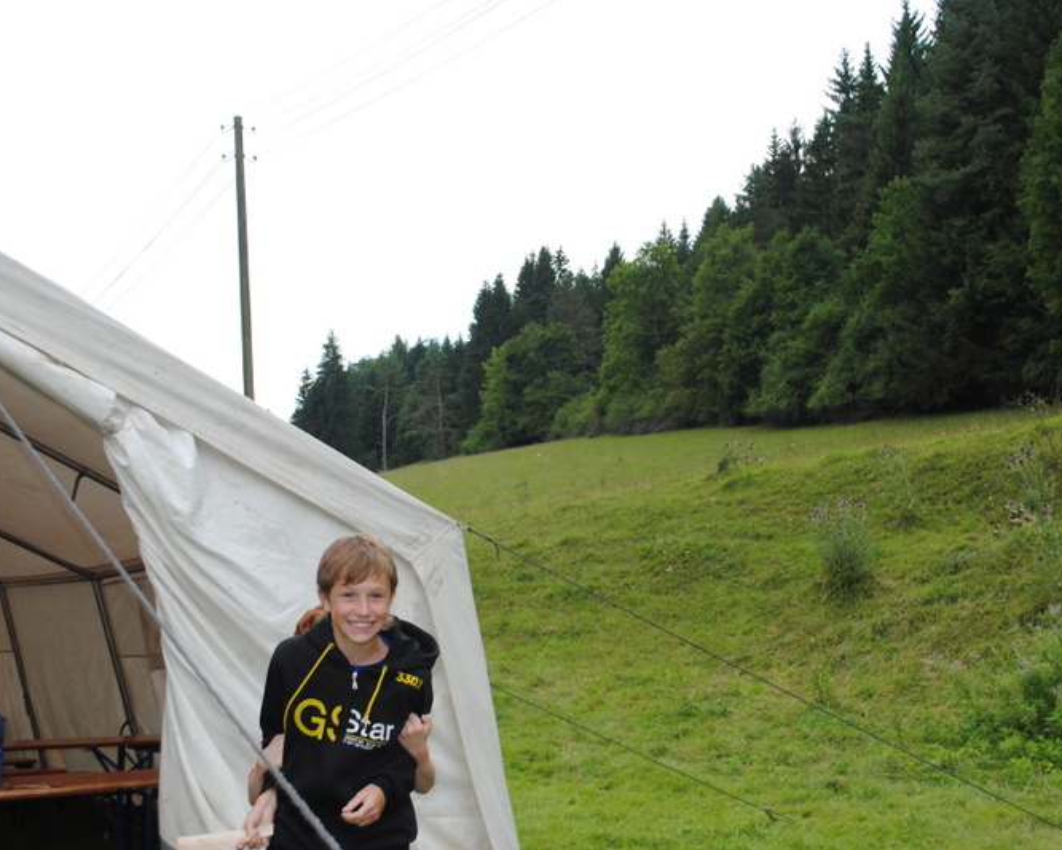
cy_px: 424
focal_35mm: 44
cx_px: 601
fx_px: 1383
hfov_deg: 41.9
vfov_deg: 34.2
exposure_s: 1/200
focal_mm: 26
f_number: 5.6
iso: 100
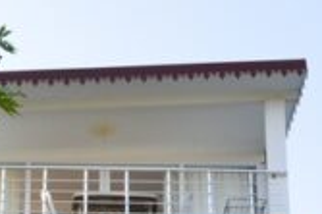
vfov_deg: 9.9
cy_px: 483
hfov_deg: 16.4
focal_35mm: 124
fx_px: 1108
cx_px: 69
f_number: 9.5
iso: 200
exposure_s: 1/60
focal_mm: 18
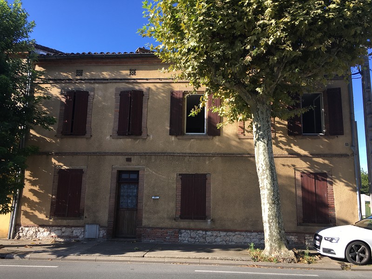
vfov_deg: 48.2
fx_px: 312
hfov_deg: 61.7
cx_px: 186
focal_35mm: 29
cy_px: 140
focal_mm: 4.15
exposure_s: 1/513
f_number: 2.2
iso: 25
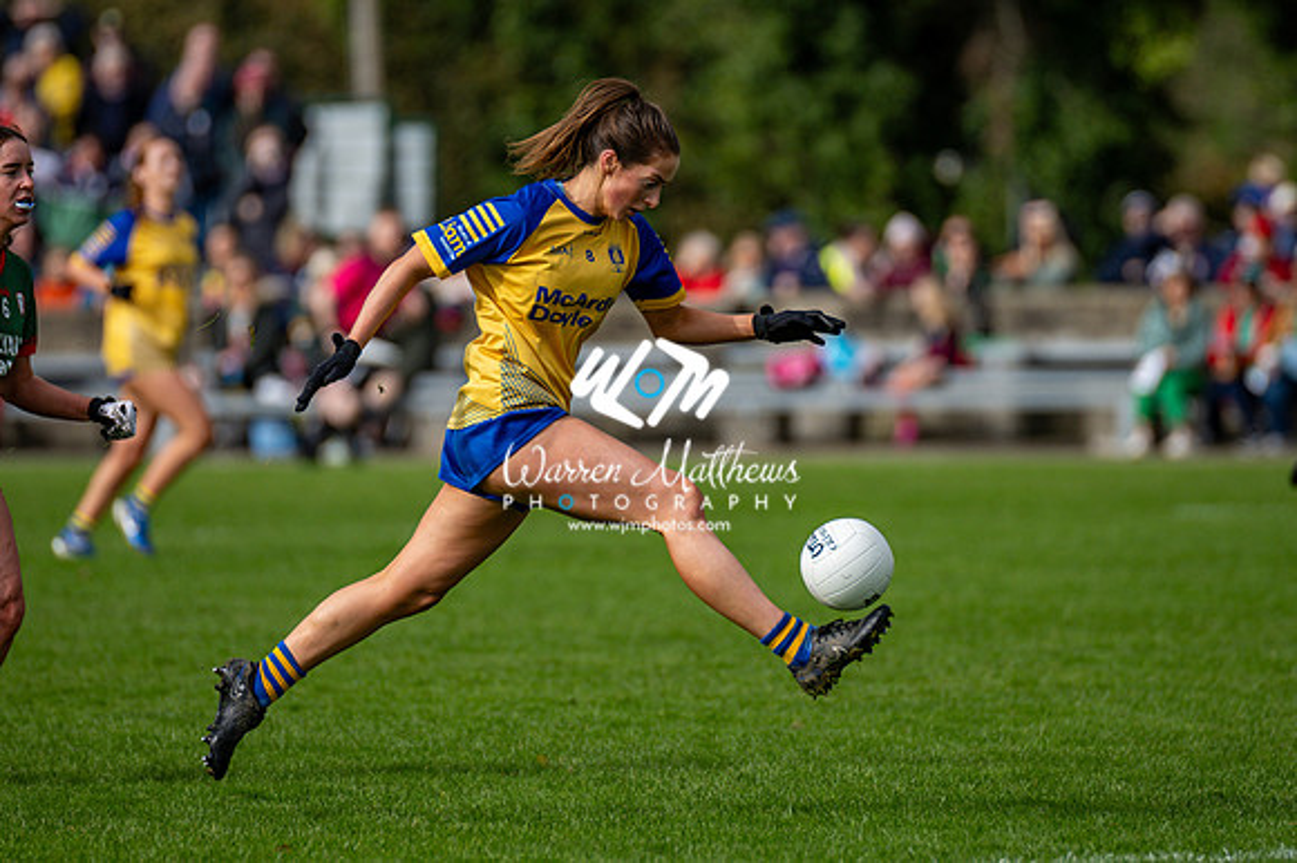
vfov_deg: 3.1
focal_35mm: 450
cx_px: 648
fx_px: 16203
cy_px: 432
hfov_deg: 4.6
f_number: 2.8
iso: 220
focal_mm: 300
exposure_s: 1/3200
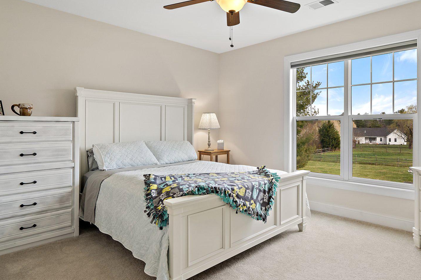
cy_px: 125
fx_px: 269
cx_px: 249
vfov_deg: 55.0
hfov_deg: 75.4
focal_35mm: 23
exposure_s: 1/8
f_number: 8
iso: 400
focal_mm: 16
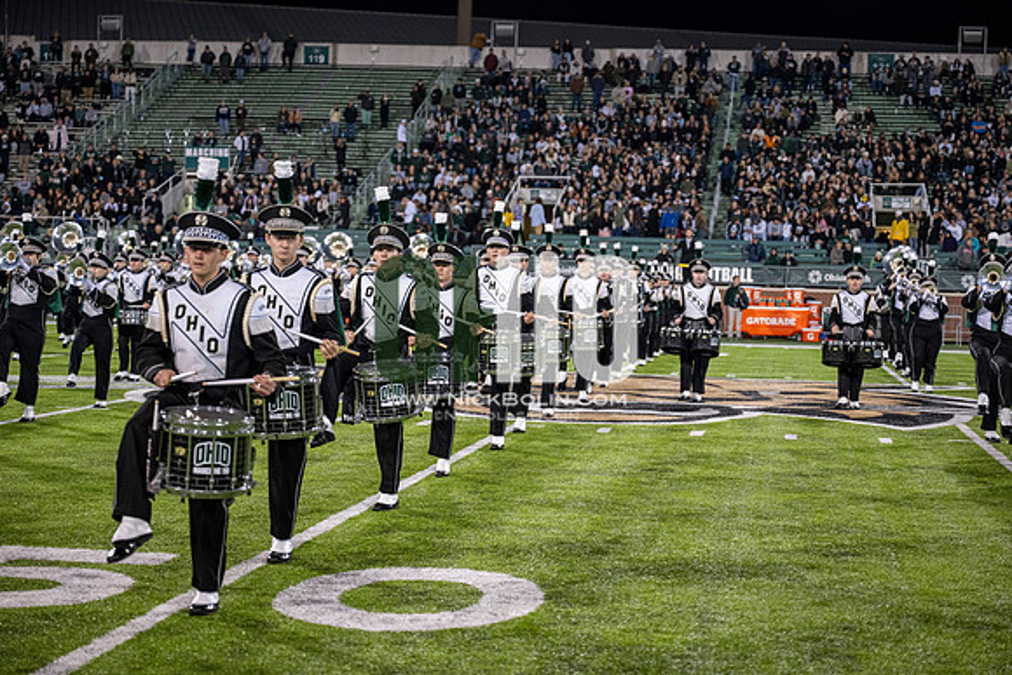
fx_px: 1968
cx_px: 506
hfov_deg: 28.8
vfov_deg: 19.5
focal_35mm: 70
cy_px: 338
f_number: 3.2
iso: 1250
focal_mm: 70
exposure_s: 1/500
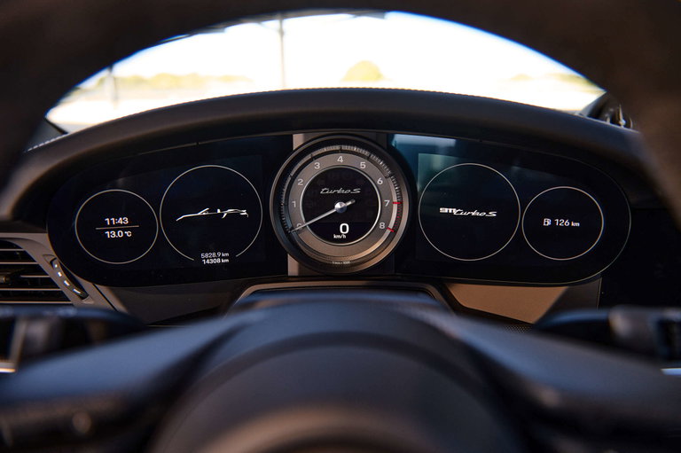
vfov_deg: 53.1
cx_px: 340
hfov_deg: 73.8
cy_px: 226
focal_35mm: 24
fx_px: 454
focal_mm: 24
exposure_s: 1/500
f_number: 2.8
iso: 640
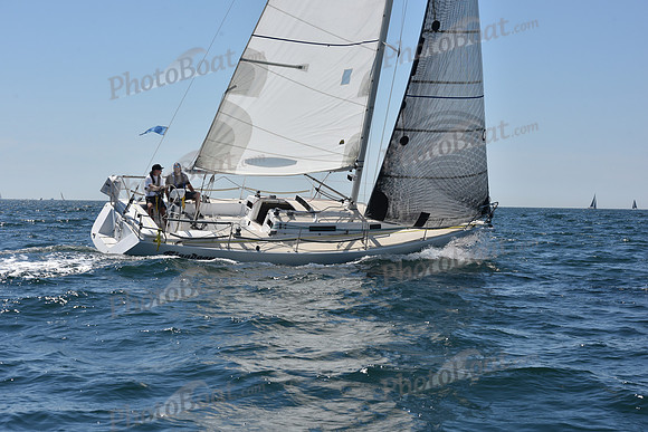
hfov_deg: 26.0
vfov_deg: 17.5
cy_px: 216
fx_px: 1404
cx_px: 324
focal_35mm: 78
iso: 200
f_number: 10
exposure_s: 1/1000
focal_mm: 78
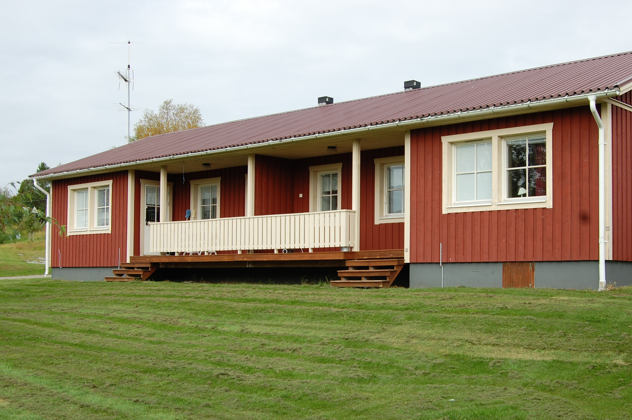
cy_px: 250
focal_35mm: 49
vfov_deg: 27.4
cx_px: 375
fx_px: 859
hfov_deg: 40.2
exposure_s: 1/250
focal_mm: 26
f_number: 8
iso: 200
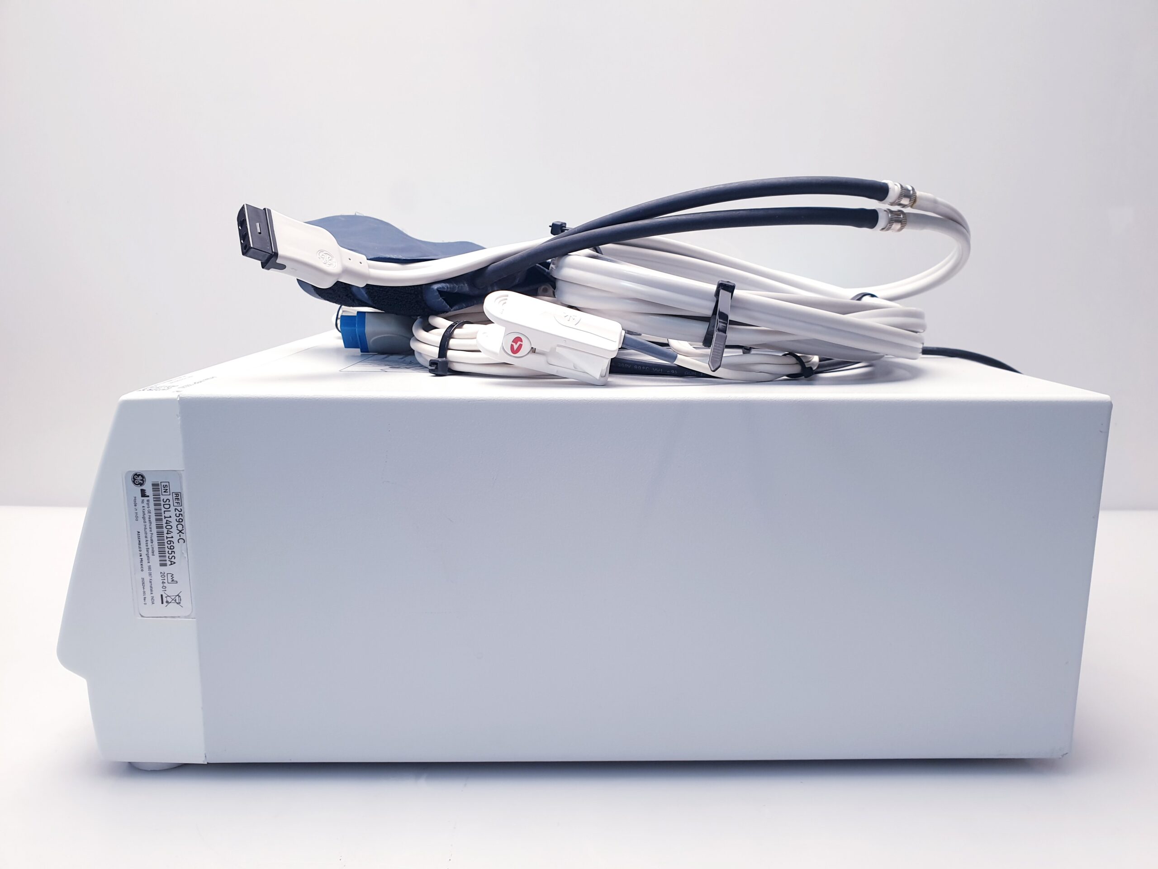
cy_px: 434
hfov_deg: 67.3
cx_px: 579
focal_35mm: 26
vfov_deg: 53.1
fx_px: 870
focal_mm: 4.3
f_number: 2.4
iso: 80
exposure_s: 1/50
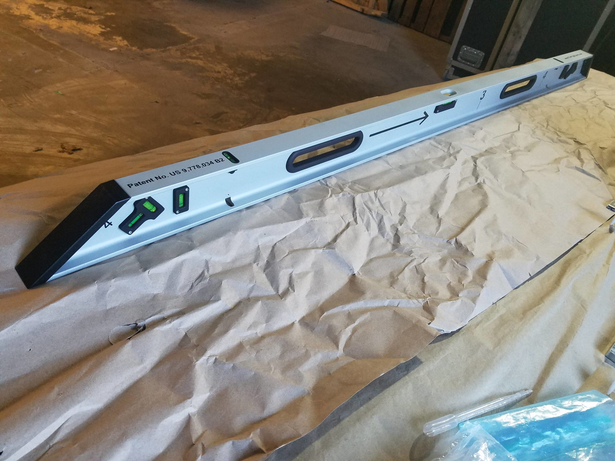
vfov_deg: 53.1
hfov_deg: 67.3
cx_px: 308
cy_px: 230
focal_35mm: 26
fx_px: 462
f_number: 1.7
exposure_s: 1/60
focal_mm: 4.2
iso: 200
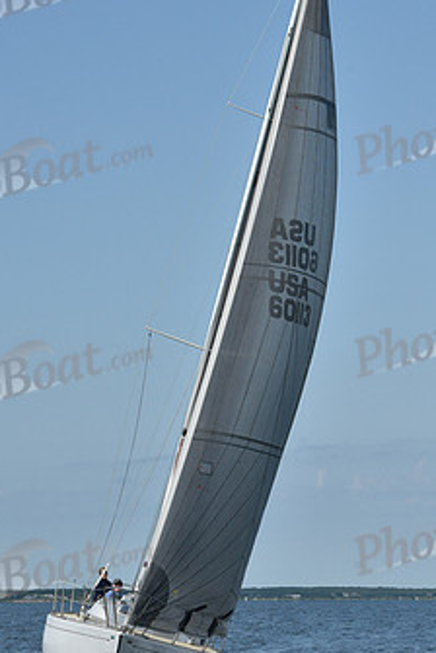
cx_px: 254
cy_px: 253
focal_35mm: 173
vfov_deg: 11.9
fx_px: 3136
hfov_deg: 8.0
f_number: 10
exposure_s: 1/1250
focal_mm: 100
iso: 320
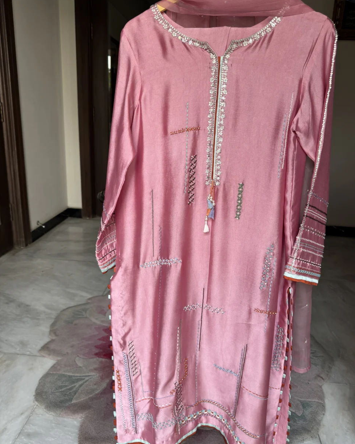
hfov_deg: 54.9
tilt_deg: -16.6
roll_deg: -2.5
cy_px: 227
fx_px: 341
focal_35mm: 26
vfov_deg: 66.0
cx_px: 184
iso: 100
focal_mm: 6.76
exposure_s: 1/121
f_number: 1.78
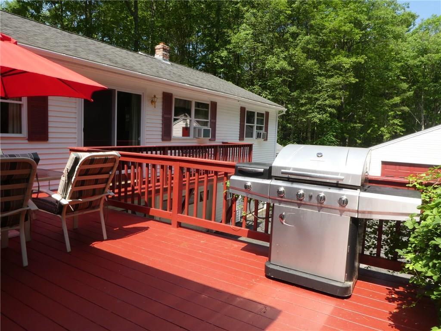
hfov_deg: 71.6
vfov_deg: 56.8
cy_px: 166
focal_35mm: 24
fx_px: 306
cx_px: 220
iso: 80
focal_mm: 4.3
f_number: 6.3
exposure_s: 1/100
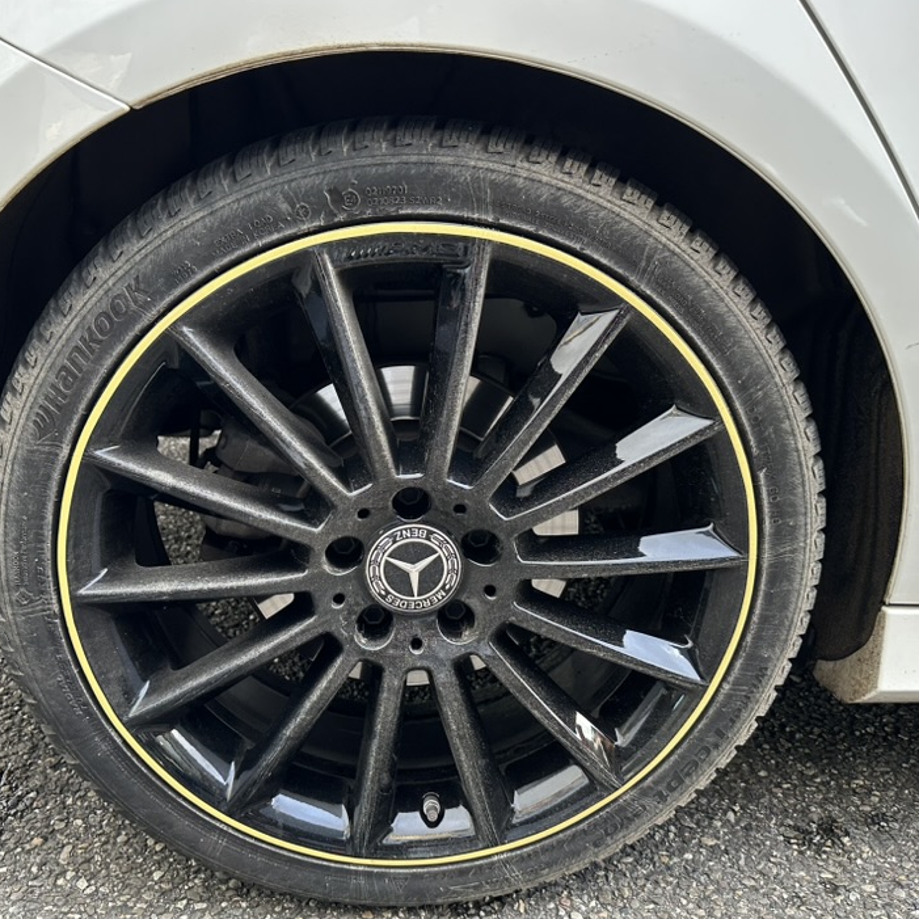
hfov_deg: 52.5
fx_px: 931
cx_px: 426
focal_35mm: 31
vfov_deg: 52.5
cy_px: 477
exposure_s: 1/68
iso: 250
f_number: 1.78
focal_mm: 6.86
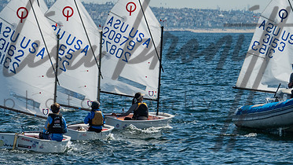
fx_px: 4600
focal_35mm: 592
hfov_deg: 3.6
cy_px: 30
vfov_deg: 2.1
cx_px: 131
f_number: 8
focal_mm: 200
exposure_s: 1/250
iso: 100
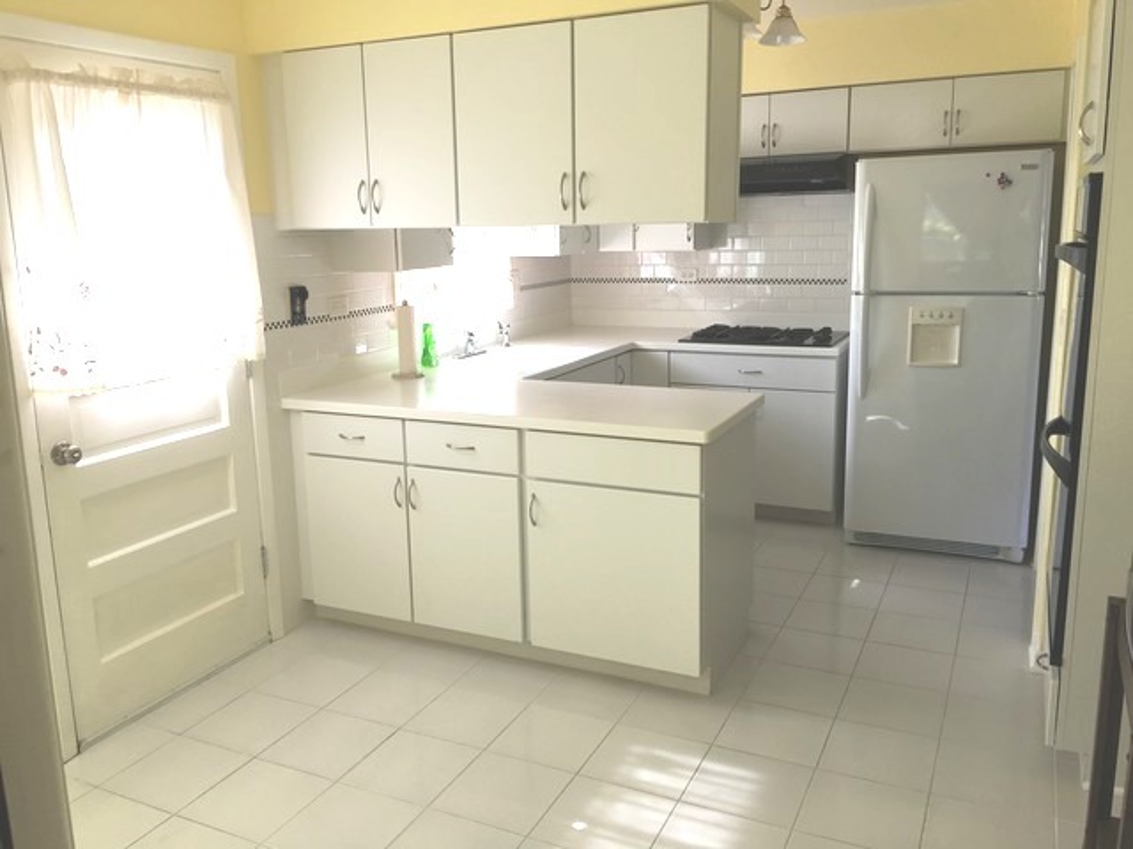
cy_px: 424
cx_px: 566
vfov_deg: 48.2
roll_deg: +1.1
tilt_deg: -11.2
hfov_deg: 61.7
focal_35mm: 29
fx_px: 949
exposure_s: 1/120
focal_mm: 4.15
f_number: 2.2
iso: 32
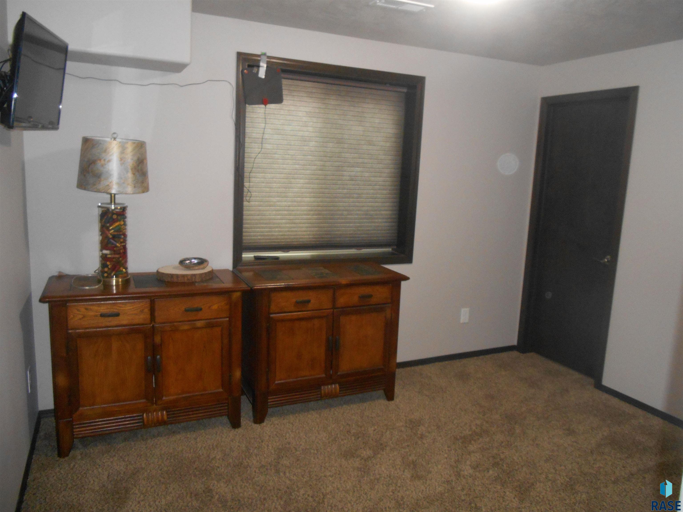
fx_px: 513
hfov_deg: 67.3
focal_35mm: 26
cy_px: 256
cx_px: 342
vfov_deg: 53.1
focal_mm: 4.7
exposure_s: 1/25
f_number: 3.4
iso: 400
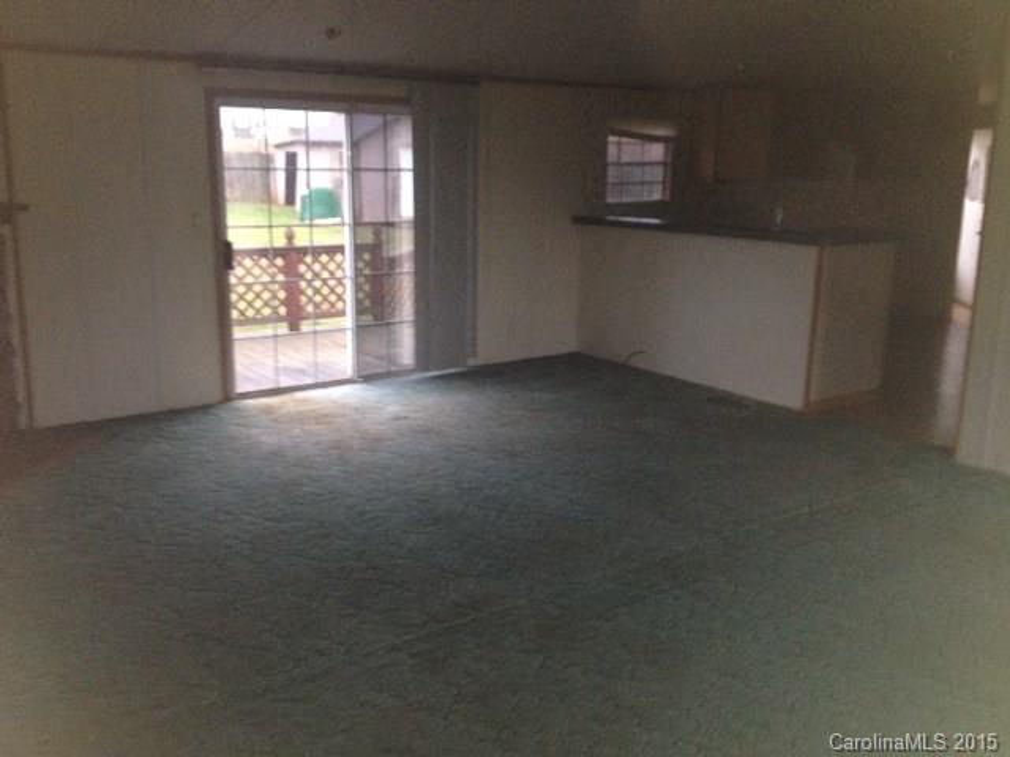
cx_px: 505
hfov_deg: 52.6
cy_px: 378
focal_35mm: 35
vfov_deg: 40.7
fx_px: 1021
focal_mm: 4.28
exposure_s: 1/16
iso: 200
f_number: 2.4
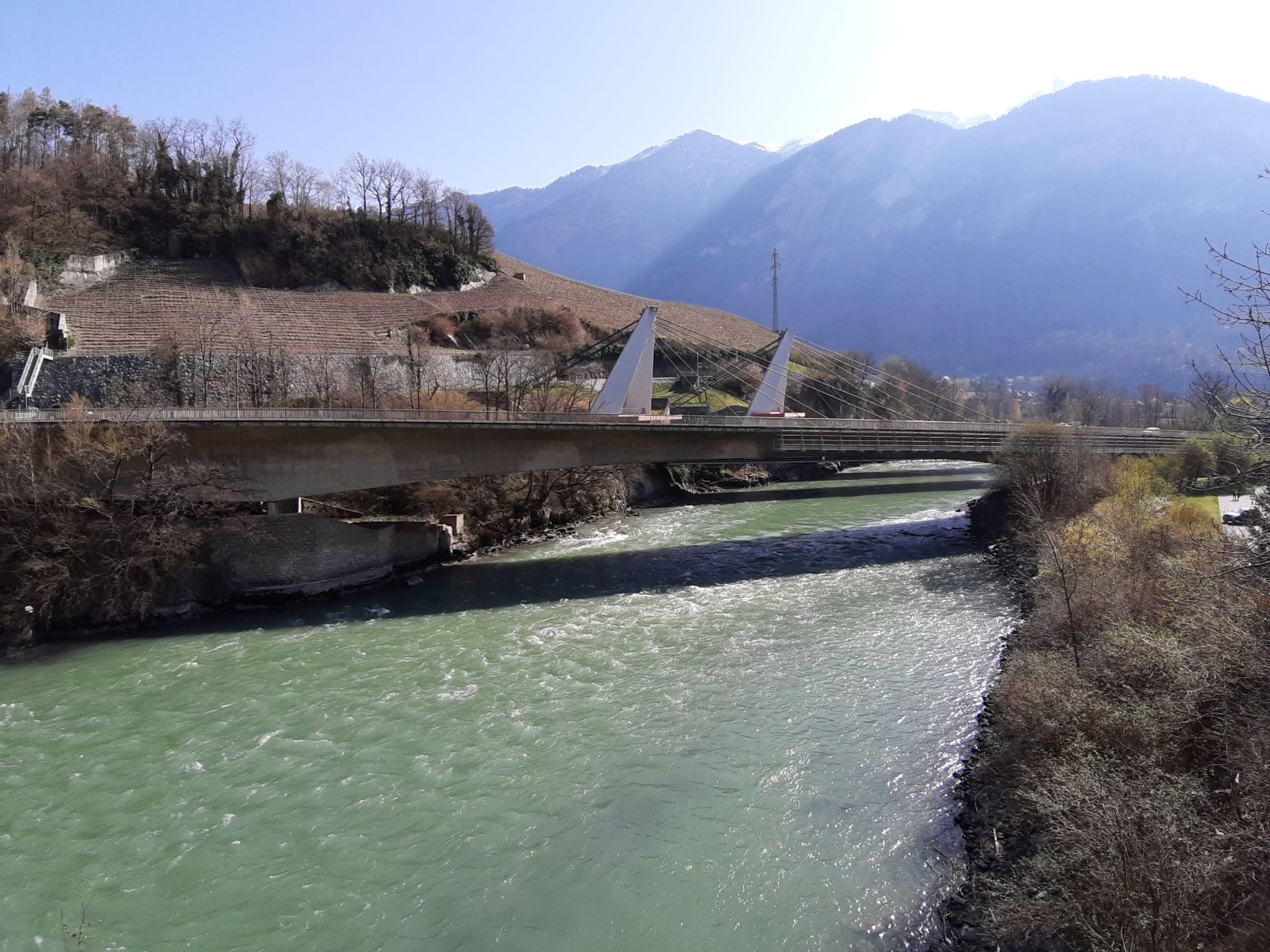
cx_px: 635
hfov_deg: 87.8
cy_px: 476
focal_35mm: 18
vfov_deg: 71.6
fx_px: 660
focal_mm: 1.87
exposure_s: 1/737
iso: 40
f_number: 2.4
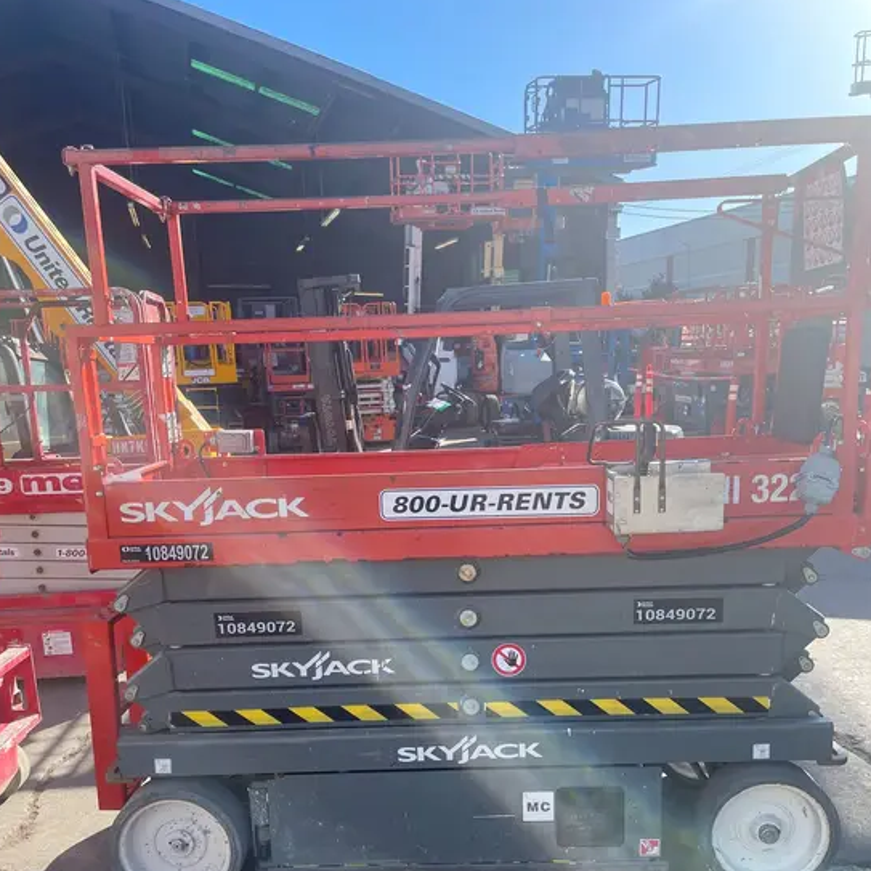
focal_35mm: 31
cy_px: 578
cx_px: 433
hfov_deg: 52.5
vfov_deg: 51.6
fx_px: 882
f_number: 1.6
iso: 32
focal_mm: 4.2
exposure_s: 1/1043
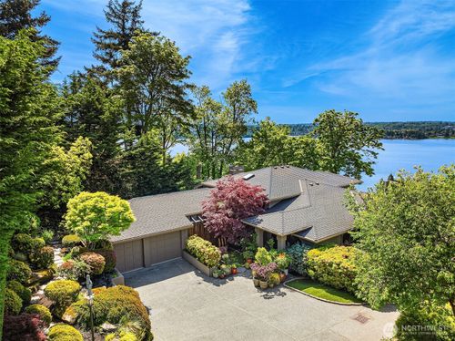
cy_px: 170
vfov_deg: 56.7
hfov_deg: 71.6
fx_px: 315
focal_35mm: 24
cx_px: 228
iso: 190
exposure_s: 1/1600
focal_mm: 12.29
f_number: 2.8
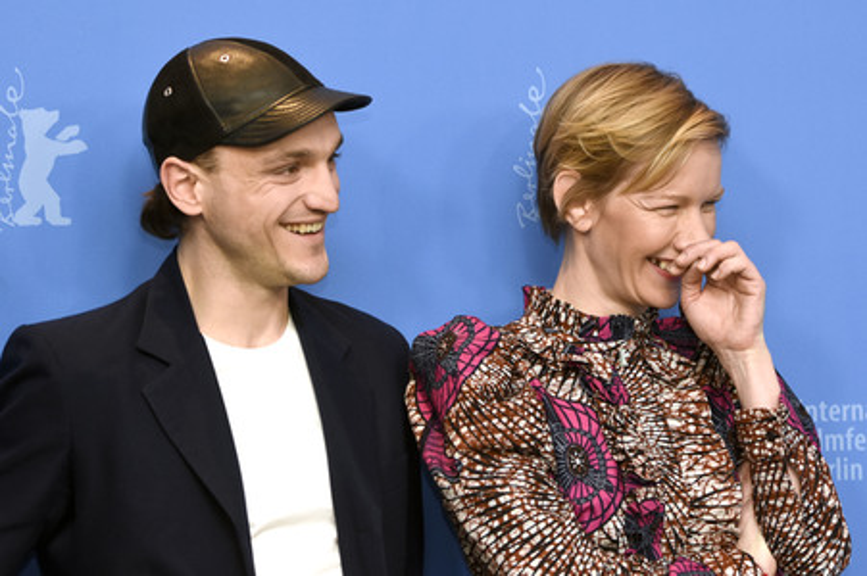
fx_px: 3790
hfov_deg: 13.0
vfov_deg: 8.7
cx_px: 434
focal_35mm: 158
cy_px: 288
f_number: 3.2
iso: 640
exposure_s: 1/400
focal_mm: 105
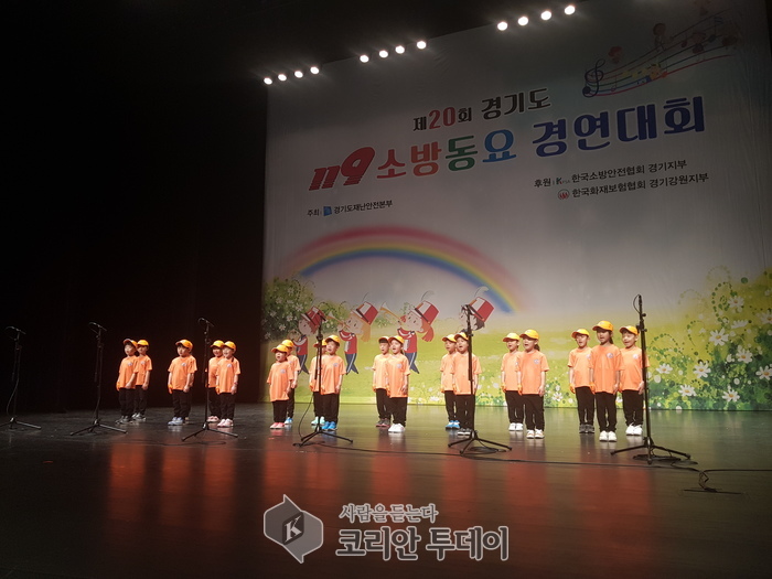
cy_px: 290
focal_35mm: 26
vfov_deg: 53.1
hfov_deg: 67.3
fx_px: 580
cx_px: 386
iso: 64
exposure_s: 1/60
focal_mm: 4.3
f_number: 1.7
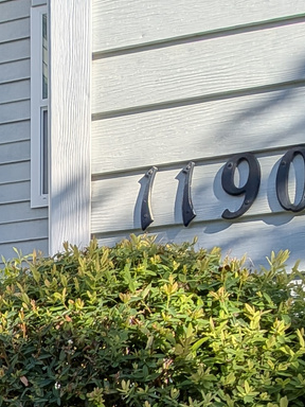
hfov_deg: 15.3
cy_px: 670
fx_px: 1128
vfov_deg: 17.6
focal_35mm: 96
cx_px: 41
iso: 25
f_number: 1.7
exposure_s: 1/1447
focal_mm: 4.53
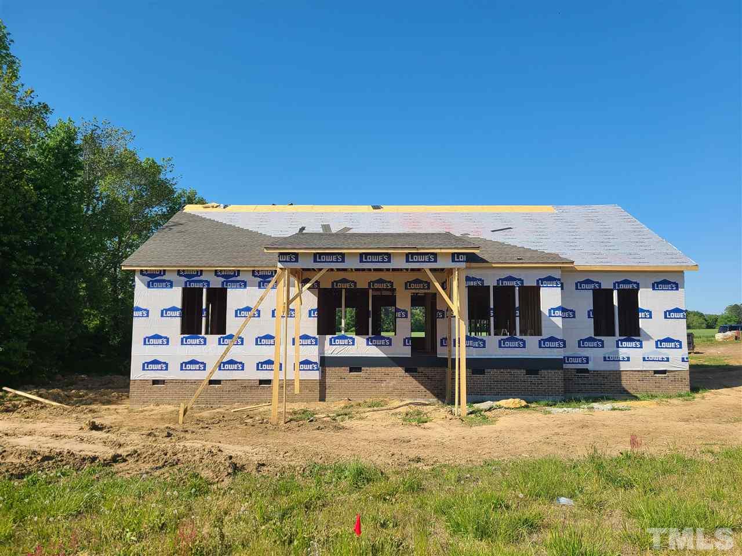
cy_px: 278
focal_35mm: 26
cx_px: 371
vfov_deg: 53.1
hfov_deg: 67.3
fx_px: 557
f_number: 1.8
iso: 40
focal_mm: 5.4
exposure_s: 1/2026
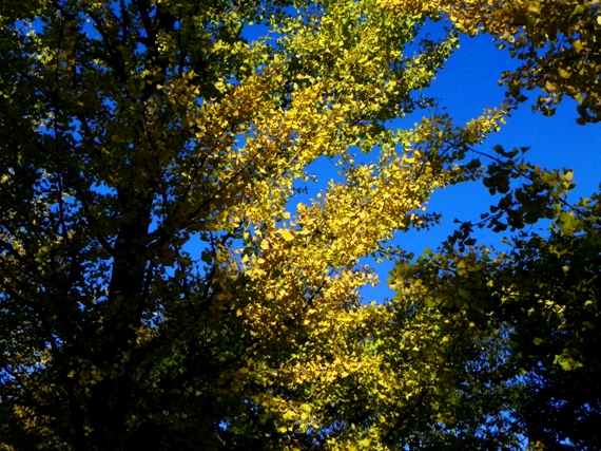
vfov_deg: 22.2
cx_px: 300
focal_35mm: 66
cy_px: 226
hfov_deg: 29.4
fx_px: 1145
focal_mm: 11.8
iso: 160
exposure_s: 1/1073
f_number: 8
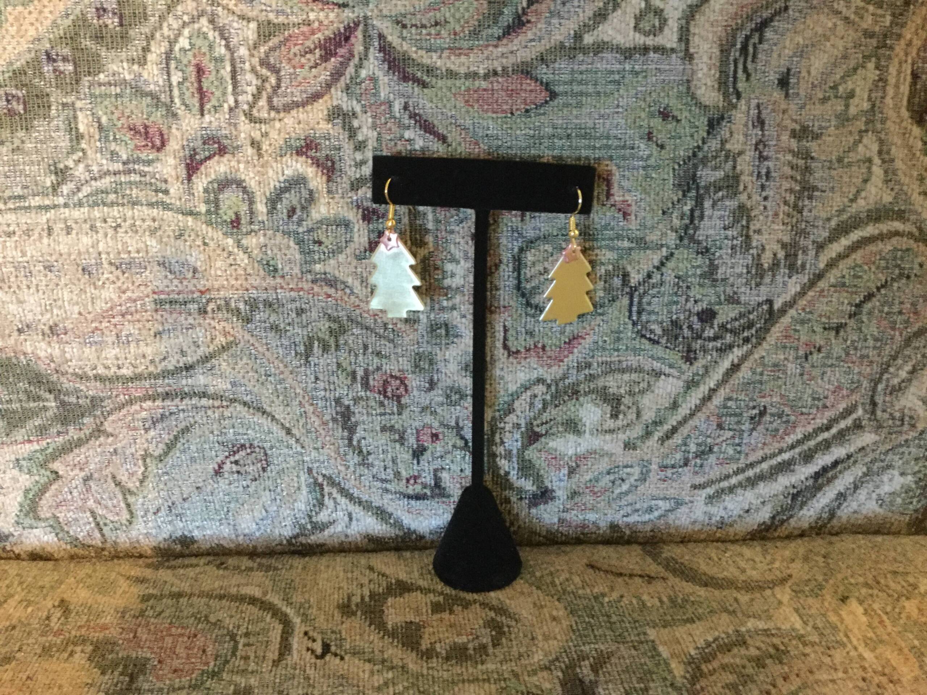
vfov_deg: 45.4
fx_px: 830
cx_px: 464
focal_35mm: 31
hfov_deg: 58.4
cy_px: 348
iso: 400
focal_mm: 3.3
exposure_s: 1/15
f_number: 2.4
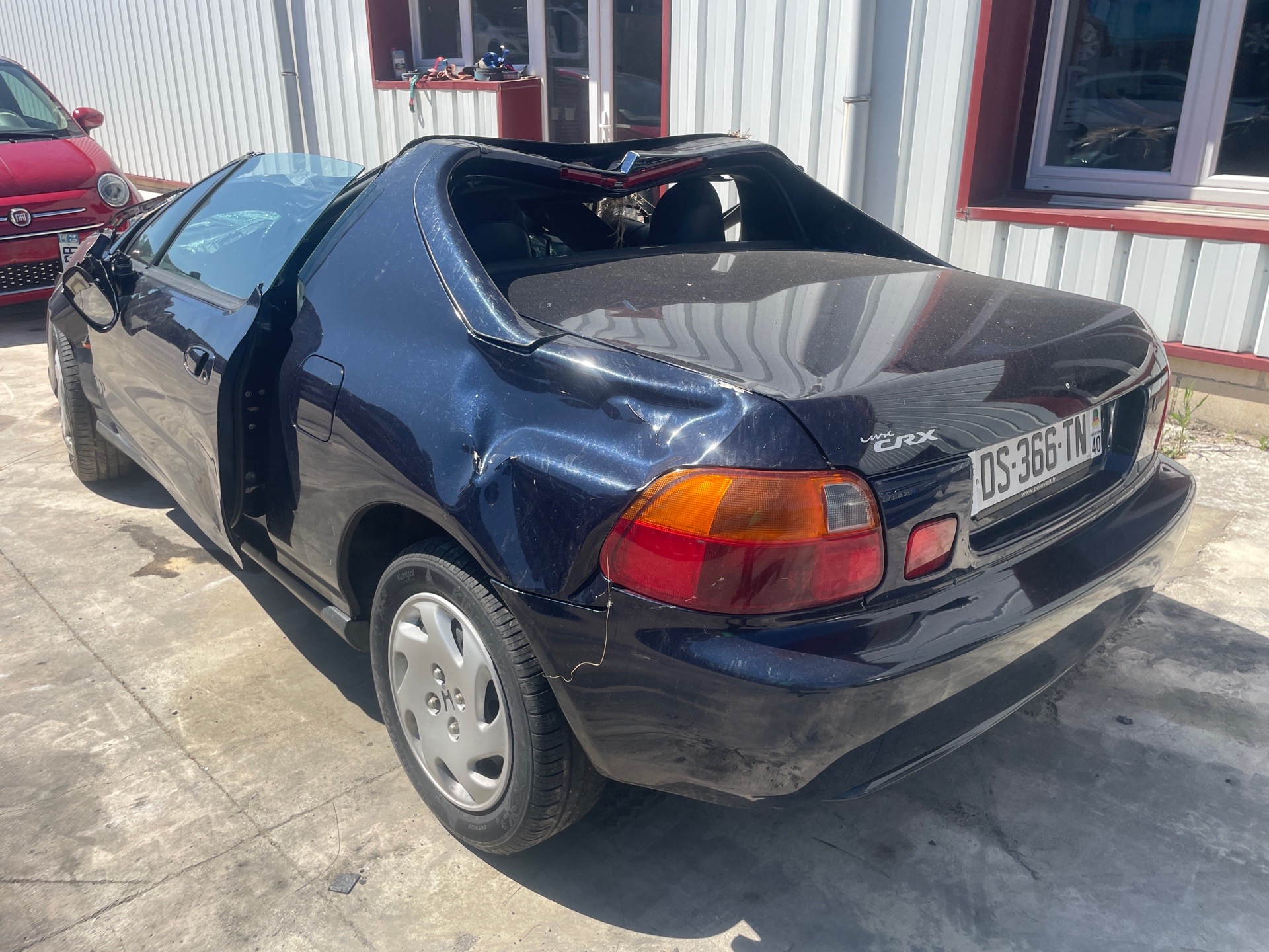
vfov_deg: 53.1
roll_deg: +1.5
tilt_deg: -18.6
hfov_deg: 67.3
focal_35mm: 26
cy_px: 476
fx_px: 953
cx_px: 634
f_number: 1.6
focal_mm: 4.2
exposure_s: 1/1949
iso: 32
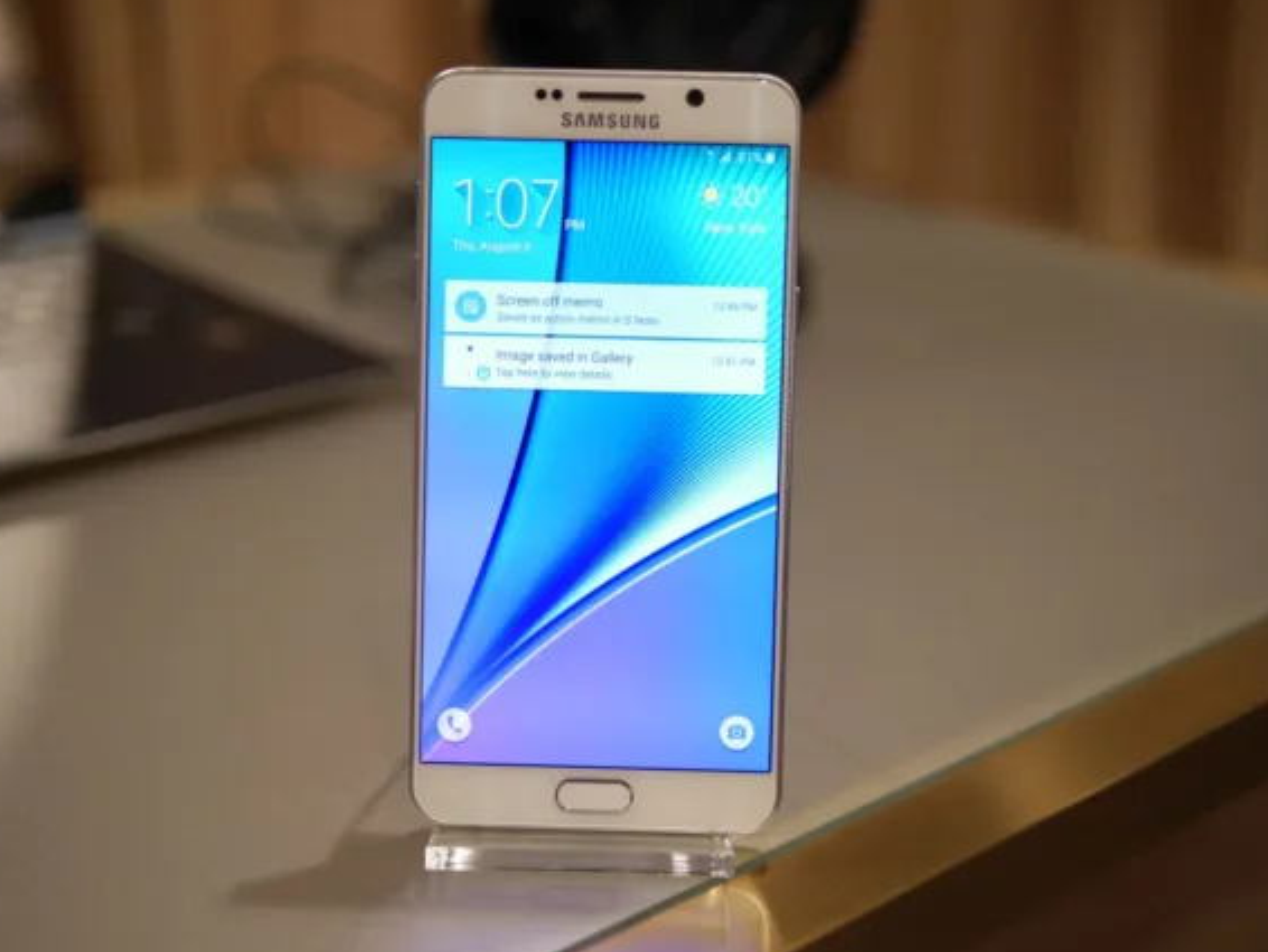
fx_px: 1942
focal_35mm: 53
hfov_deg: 36.1
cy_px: 468
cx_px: 603
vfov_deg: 27.5
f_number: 1.6
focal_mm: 25
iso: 200
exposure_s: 1/60
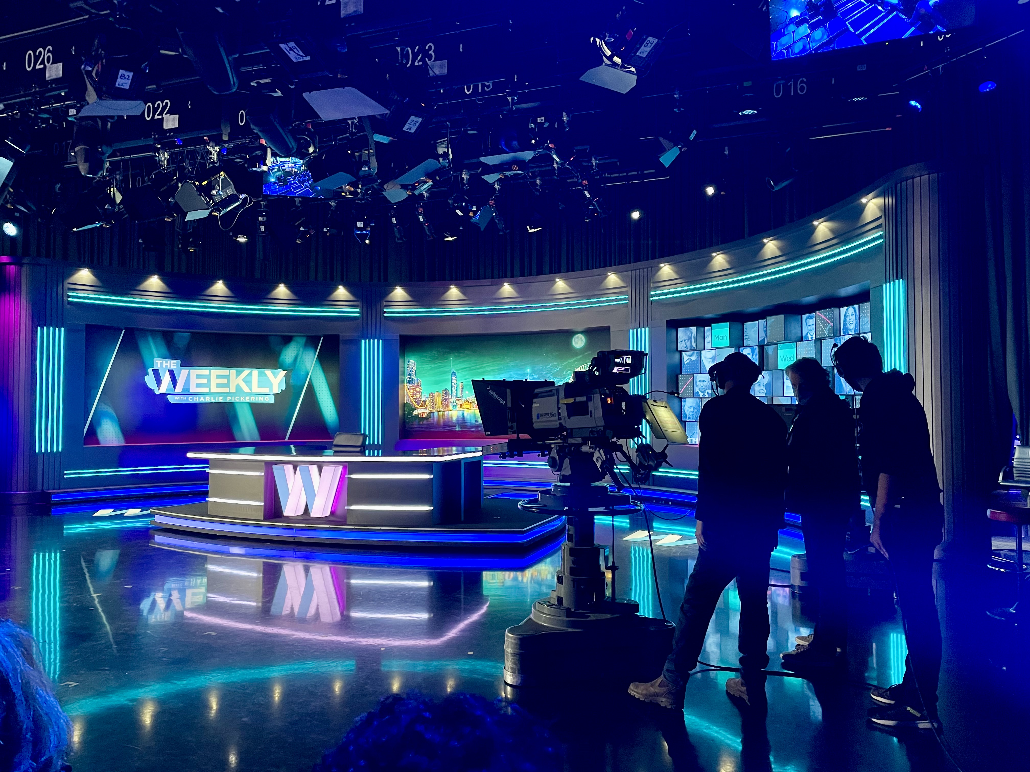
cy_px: 386
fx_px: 774
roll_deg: +0.5
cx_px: 515
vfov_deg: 53.1
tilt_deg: +1.9
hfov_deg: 67.3
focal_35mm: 26
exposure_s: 1/40
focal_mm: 4.2
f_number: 1.6
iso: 640
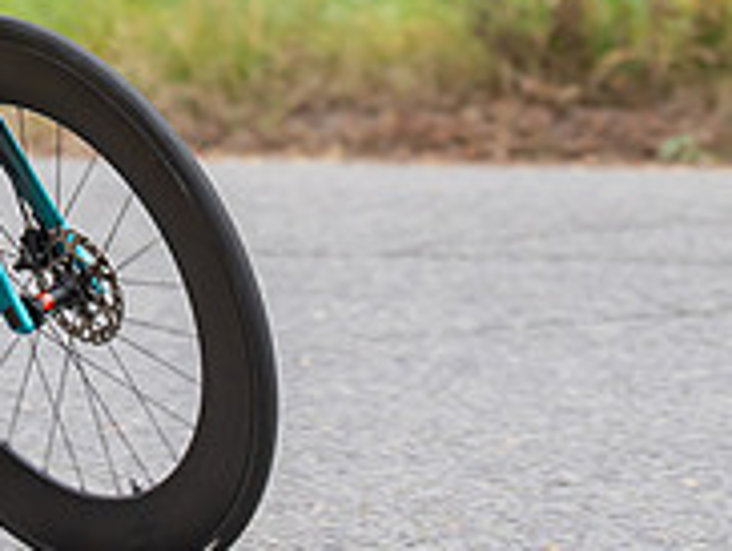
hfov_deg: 3.9
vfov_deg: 2.9
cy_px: -312
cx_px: -266
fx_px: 10799
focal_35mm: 510
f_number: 4
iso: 800
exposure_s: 1/1000
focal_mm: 119
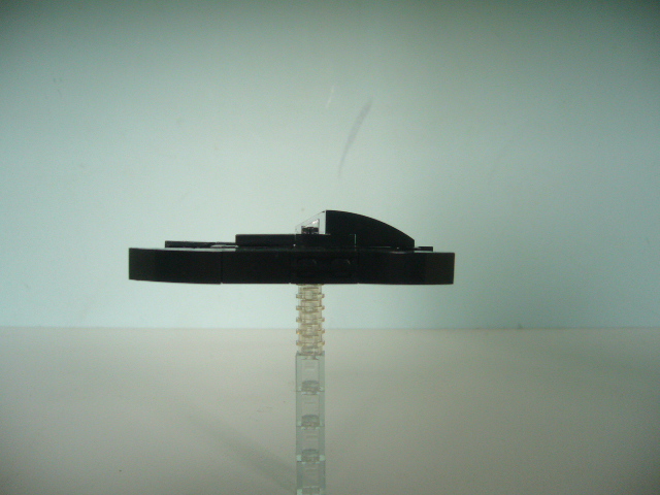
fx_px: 667
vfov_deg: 40.7
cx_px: 330
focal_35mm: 35
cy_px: 248
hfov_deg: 52.6
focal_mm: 5.8
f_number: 2.8
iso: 100
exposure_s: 1/100
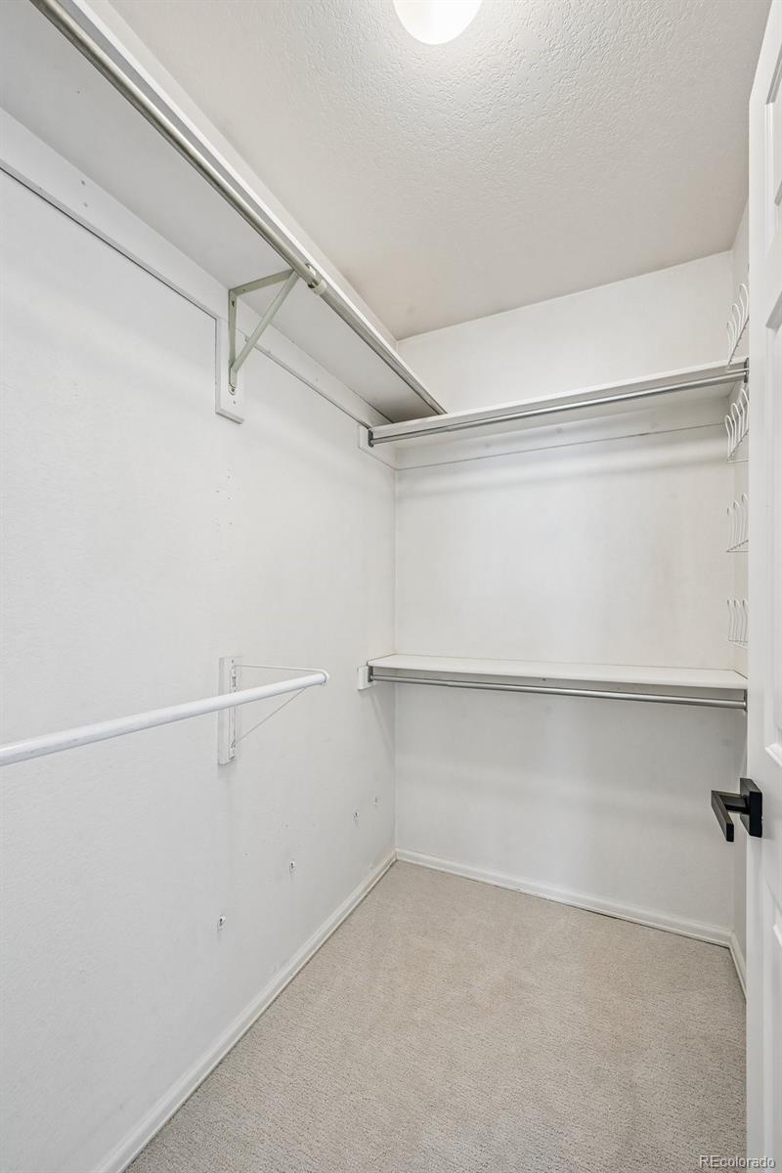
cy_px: 586
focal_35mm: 14
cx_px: 391
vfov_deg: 104.3
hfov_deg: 81.2
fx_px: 456
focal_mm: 14
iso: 400
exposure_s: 1/8
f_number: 10
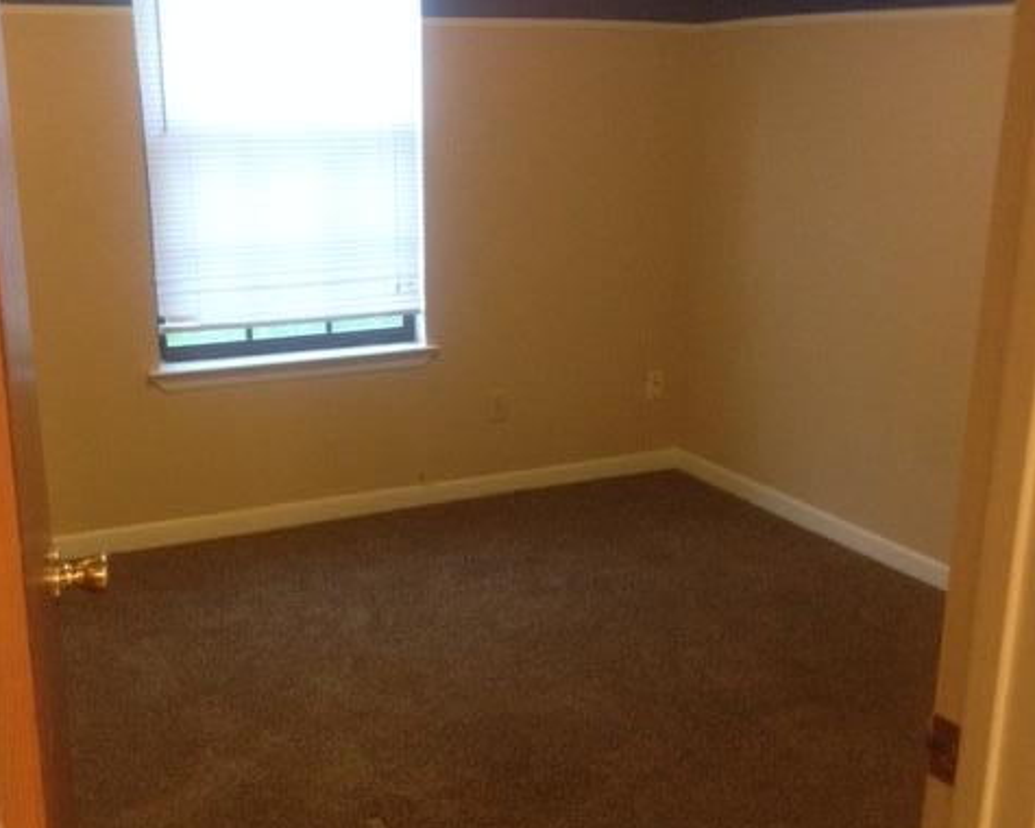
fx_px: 1409
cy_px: 468
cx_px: 514
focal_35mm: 46
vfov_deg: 32.7
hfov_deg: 40.3
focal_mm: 4.28
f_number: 2.4
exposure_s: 1/17
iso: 400
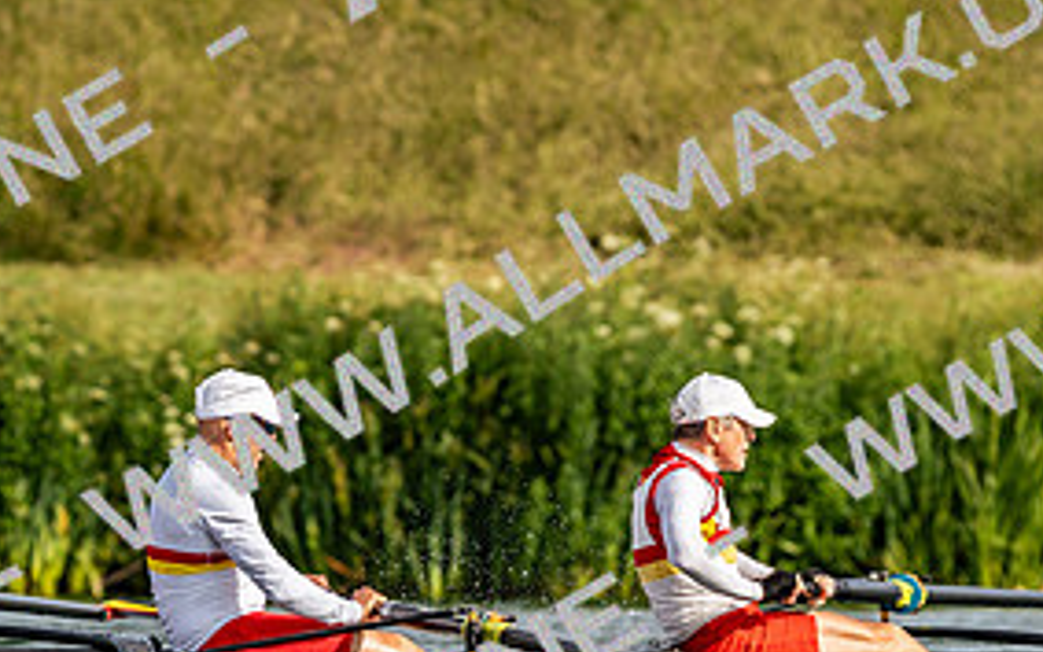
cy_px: 562
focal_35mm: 835
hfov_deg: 2.5
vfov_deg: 1.6
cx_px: 538
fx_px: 23740
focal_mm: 400
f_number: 6.3
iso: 250
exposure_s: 1/2000
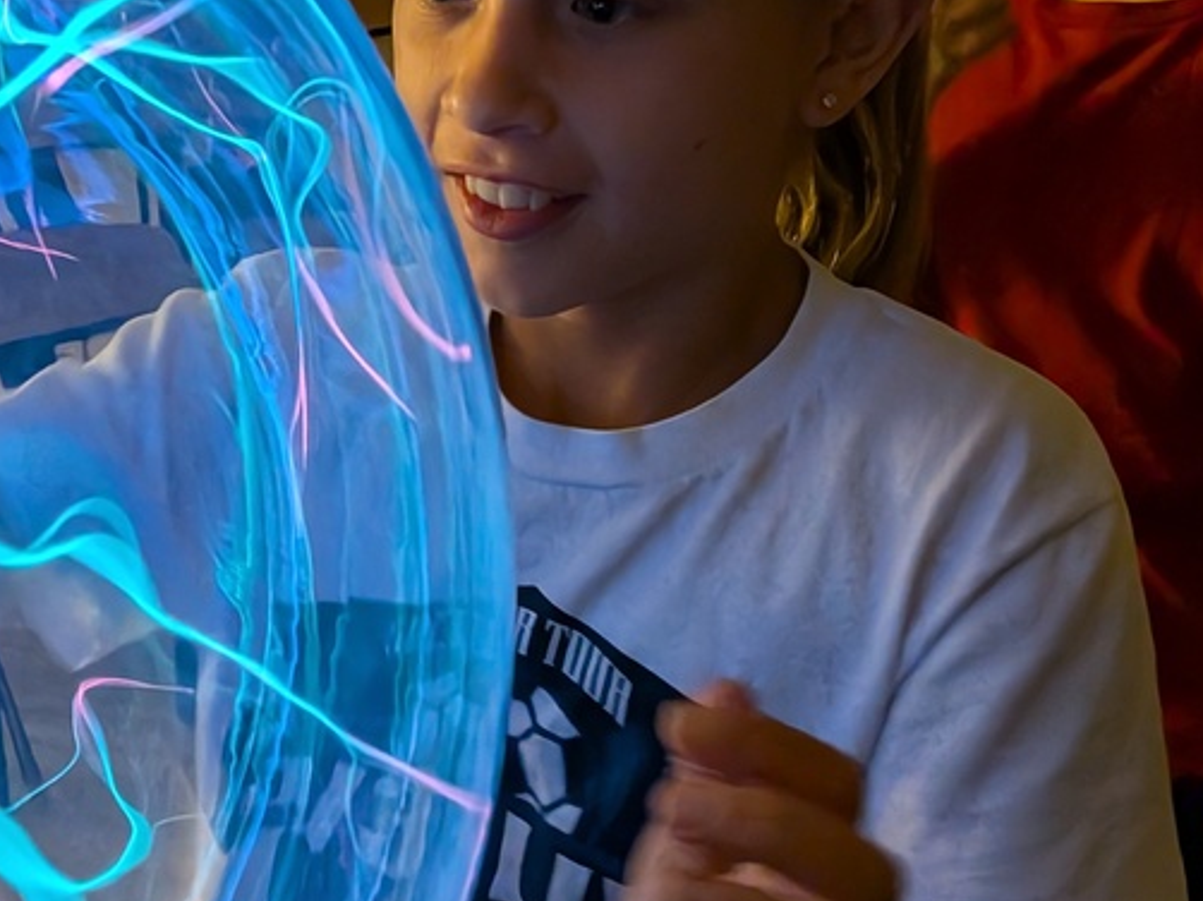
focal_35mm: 49
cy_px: 434
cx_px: 338
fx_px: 1702
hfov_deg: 38.2
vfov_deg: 29.6
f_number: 1.7
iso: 659
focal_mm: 4.53
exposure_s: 1/20
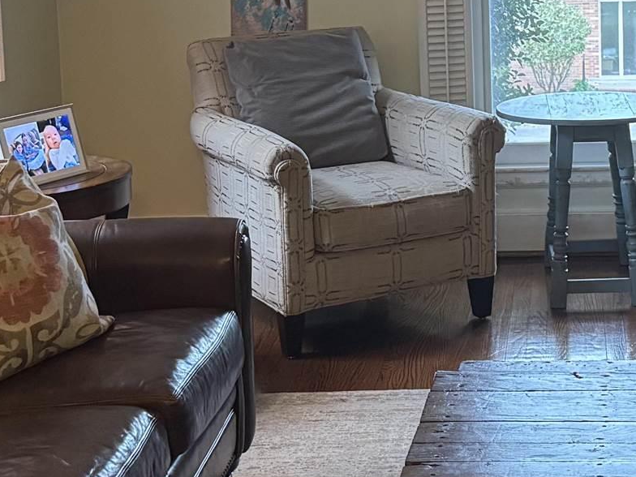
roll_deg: +1.4
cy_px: 4
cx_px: 527
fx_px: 1727
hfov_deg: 20.6
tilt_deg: -7.3
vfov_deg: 15.4
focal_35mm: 94
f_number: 1.78
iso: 640
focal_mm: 6.76
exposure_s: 1/60
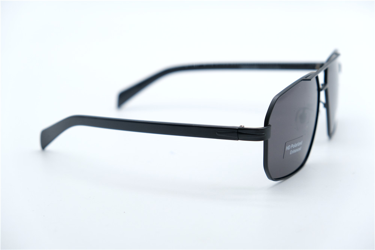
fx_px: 823
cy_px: 125
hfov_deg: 25.7
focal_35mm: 79
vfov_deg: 17.3
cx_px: 188
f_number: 4
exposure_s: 1/1000
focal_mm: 52.7
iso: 640
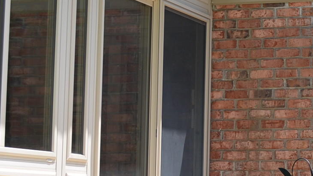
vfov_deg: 8.8
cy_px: 64
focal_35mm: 138
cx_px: 440
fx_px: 1145
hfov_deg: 14.7
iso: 100
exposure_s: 1/250
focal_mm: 26
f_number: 5.6
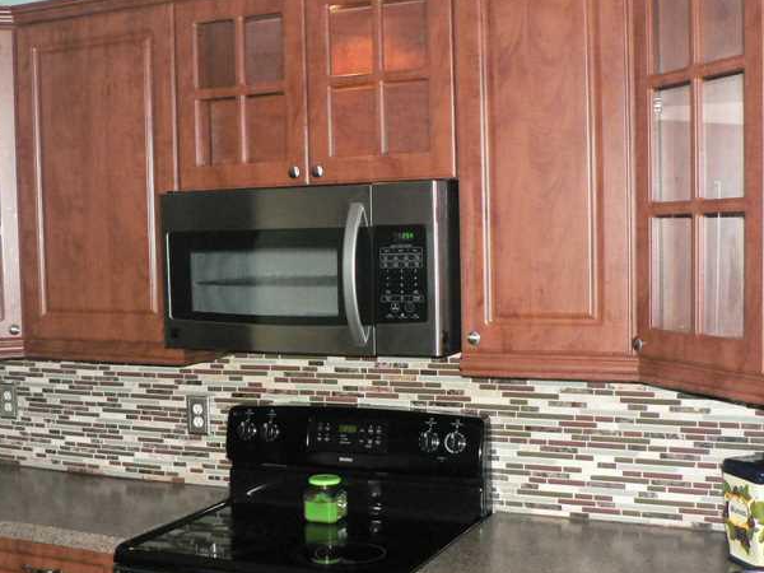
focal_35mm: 48
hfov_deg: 39.5
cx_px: 317
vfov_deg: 30.2
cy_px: 335
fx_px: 1059
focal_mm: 6
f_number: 2.8
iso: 400
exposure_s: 1/60
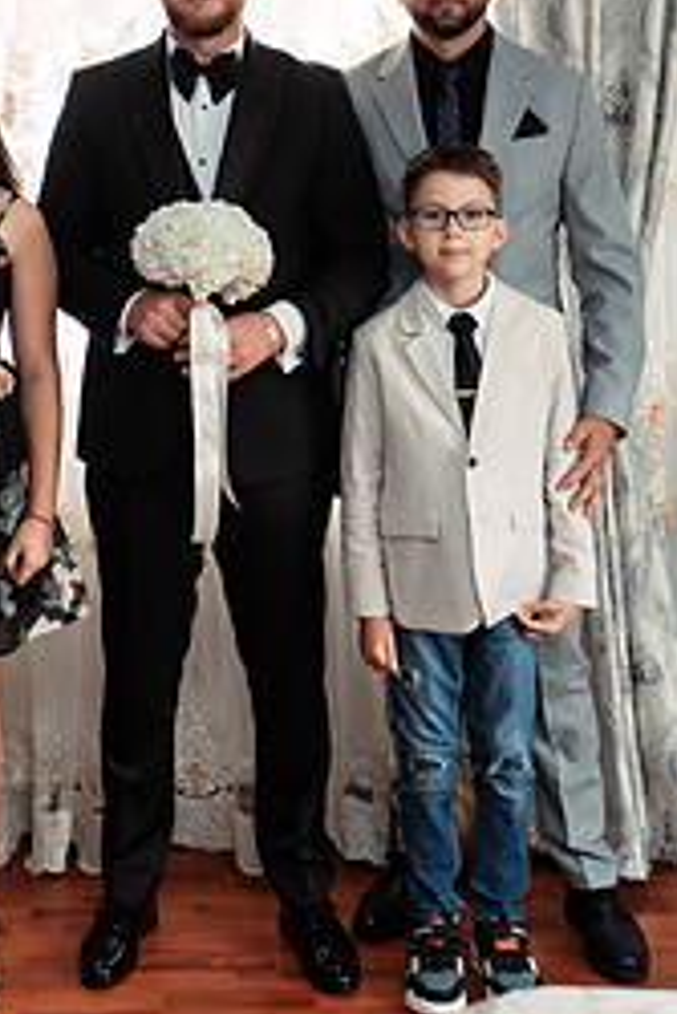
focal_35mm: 63
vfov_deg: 31.3
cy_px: 247
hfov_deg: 21.3
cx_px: 105
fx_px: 1775
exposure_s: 1/250
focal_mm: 35
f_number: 2.8
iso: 500
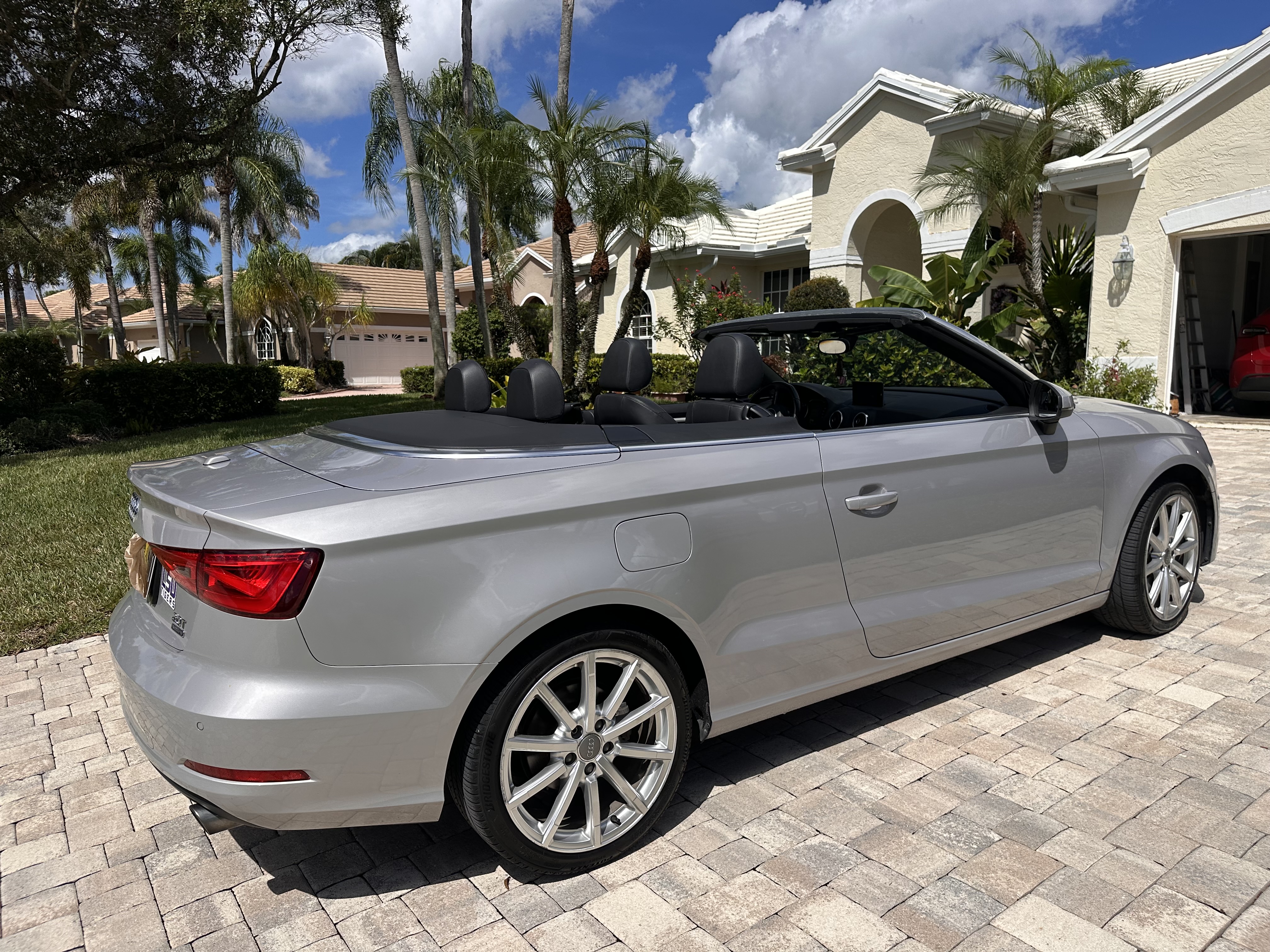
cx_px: 635
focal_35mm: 24
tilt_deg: -5.9
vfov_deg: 56.8
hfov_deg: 71.6
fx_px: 881
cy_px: 476
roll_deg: -0.3
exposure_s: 1/9709
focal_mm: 6.86
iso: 80
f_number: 1.78
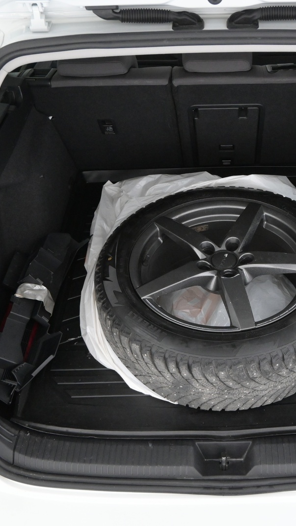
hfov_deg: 30.6
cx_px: 225
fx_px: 530
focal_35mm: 38
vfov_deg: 52.8
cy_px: 264
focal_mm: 16
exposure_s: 1/60
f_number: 4
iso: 2500
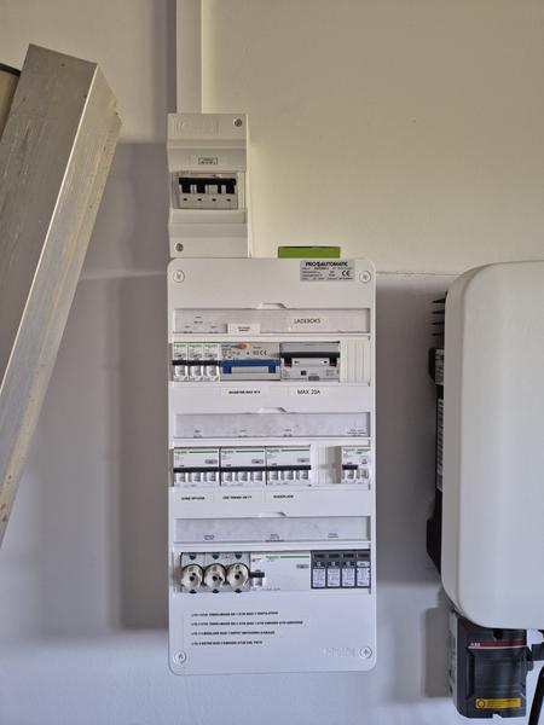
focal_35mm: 23
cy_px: 362
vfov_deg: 73.9
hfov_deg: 58.9
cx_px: 272
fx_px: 482
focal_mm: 5.4
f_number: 1.8
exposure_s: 1/100
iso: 400
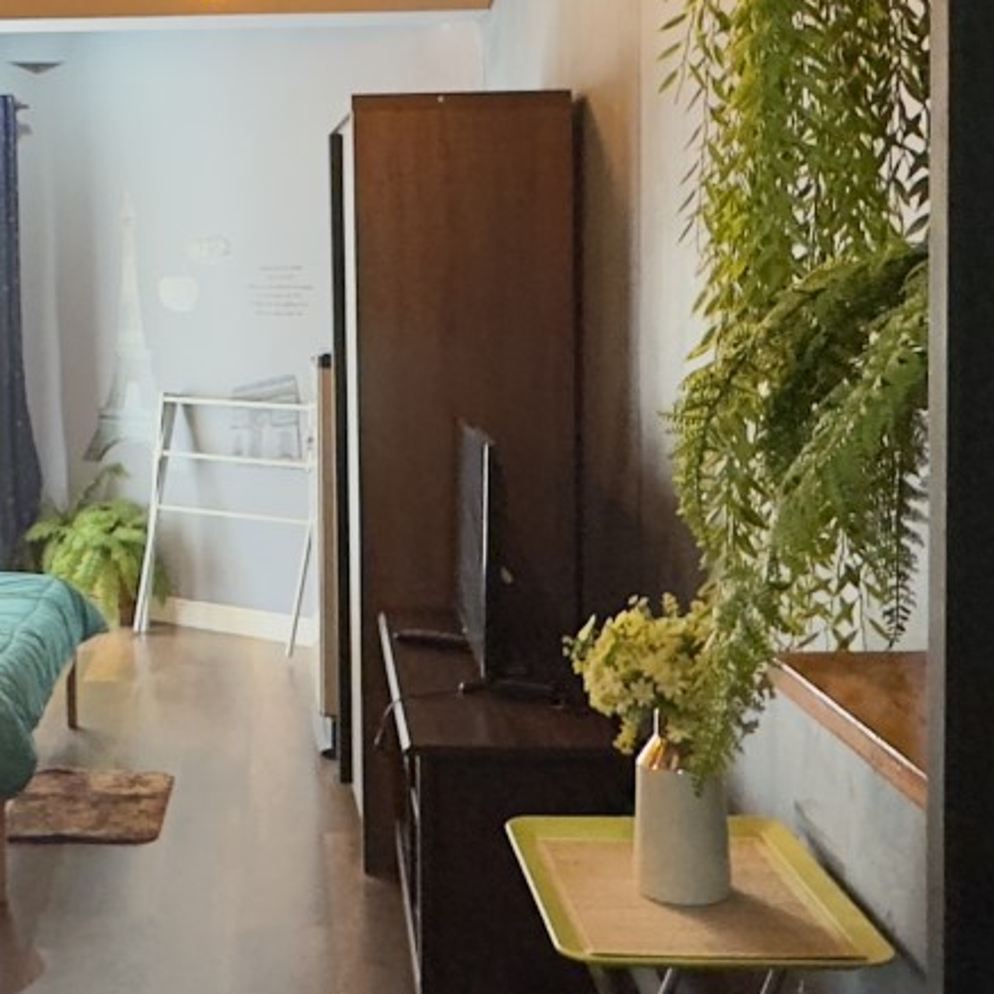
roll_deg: +0.4
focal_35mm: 58
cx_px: 169
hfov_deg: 28.8
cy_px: 343
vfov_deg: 29.4
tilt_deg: -2.2
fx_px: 1884
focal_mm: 2.22
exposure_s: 1/50
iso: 320
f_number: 2.2
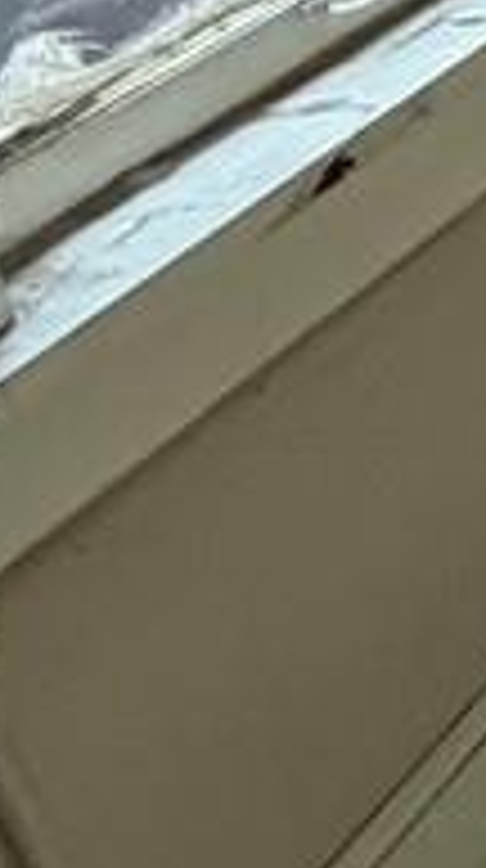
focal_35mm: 81
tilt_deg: -17.8
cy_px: -405
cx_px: 2272
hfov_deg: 6.9
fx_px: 1863
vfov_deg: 22.1
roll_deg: -0.4
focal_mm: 2.22
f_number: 2.2
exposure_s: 1/103
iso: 320
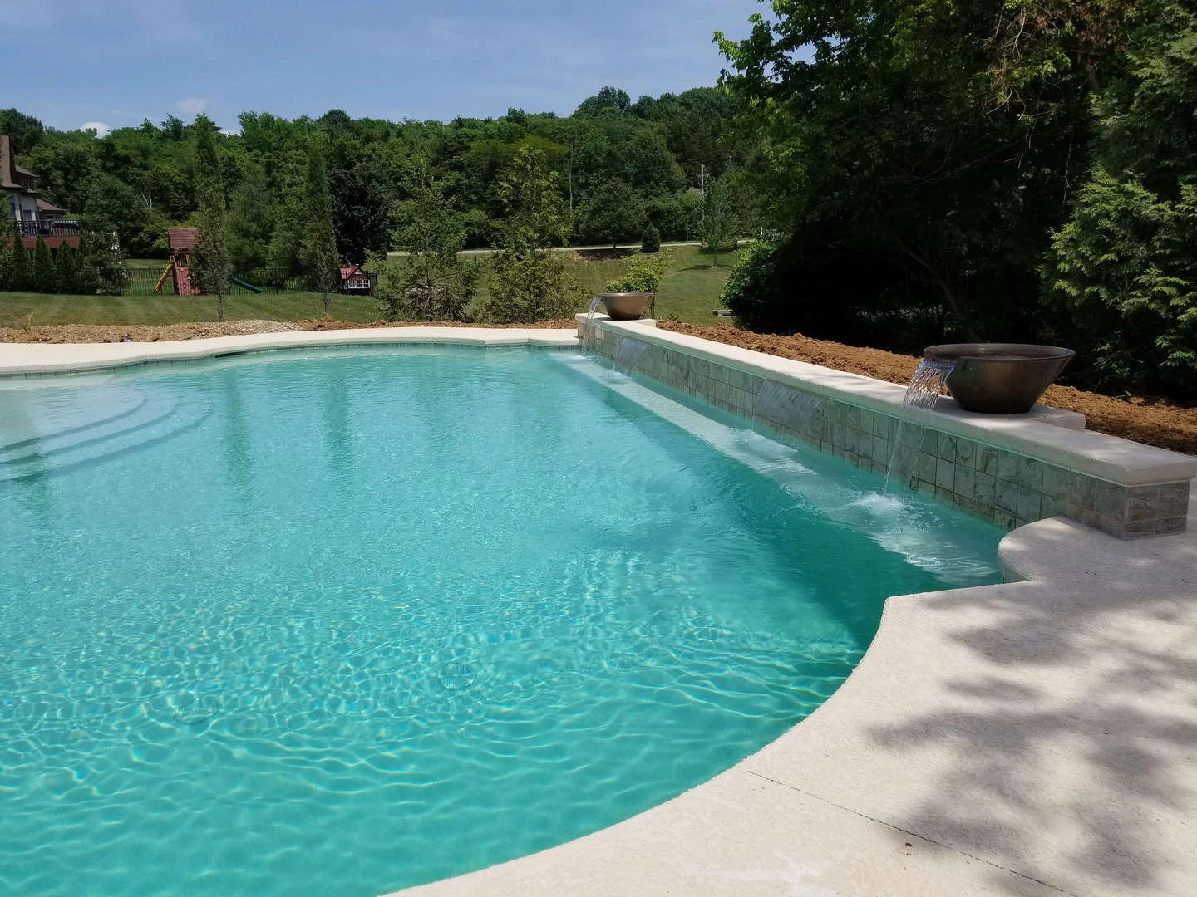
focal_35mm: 26
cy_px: 448
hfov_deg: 67.3
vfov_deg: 53.1
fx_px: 899
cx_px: 598
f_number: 1.7
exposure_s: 1/3856
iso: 50
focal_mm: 4.25
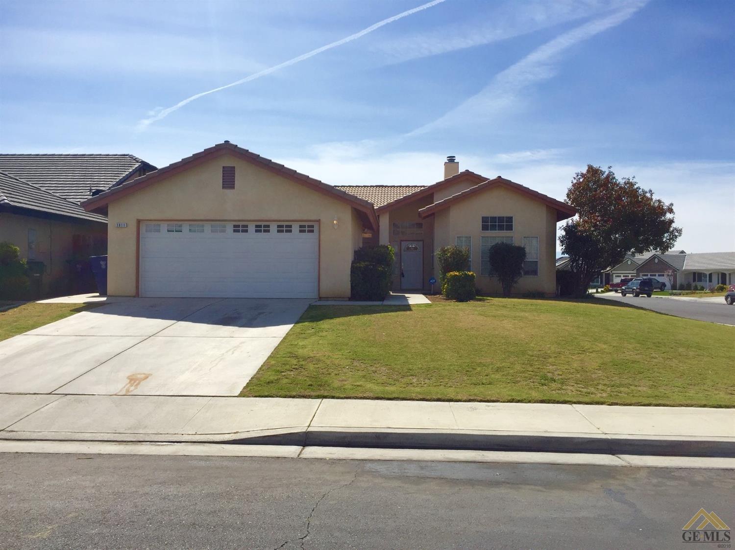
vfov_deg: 48.2
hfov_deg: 61.7
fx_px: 616
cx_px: 368
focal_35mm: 29
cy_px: 275
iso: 32
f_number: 2.2
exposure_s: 1/3597
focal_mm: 4.15
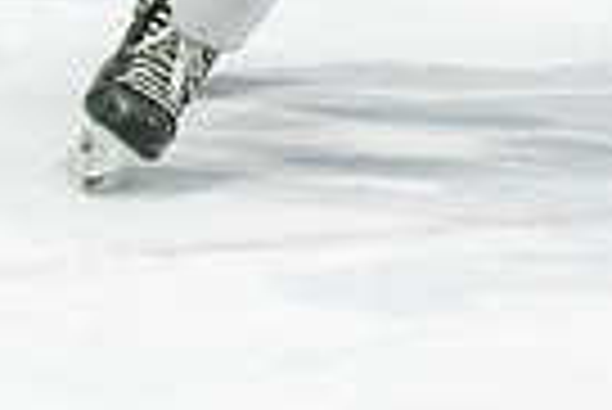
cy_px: -599
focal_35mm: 639
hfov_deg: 3.2
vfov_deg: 2.1
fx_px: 10874
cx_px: 487
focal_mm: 102
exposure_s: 1/640
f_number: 3.2
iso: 1000
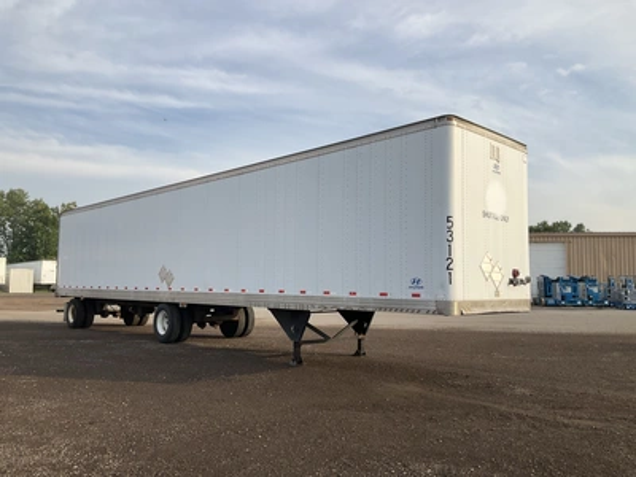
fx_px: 533
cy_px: 238
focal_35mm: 29
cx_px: 318
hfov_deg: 61.7
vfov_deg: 48.2
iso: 25
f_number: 1.8
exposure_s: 1/1250
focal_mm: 3
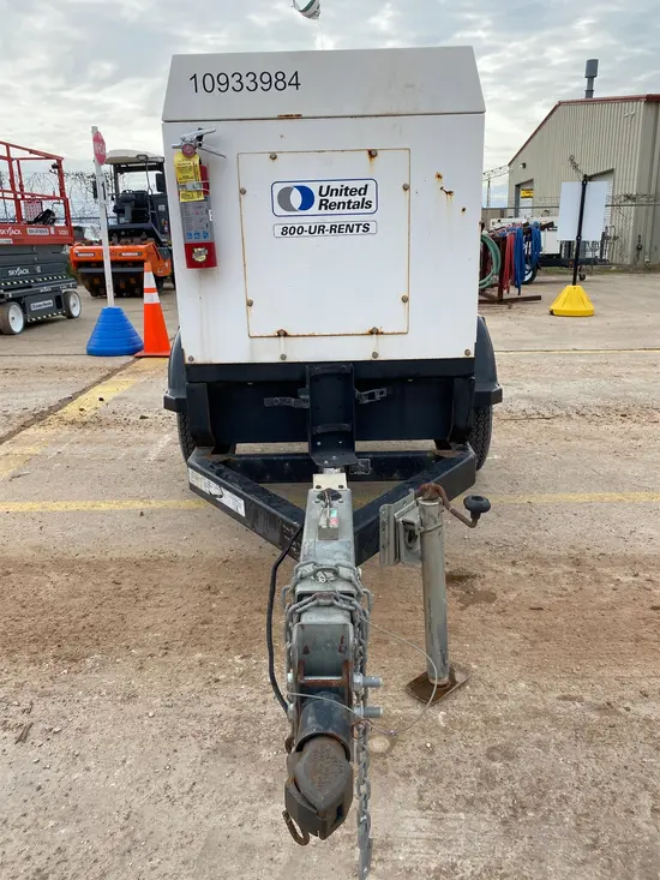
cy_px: 440
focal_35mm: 26
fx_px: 661
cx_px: 330
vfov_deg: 67.3
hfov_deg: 53.1
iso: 32
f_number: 1.8
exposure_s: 1/1653
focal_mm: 4.25
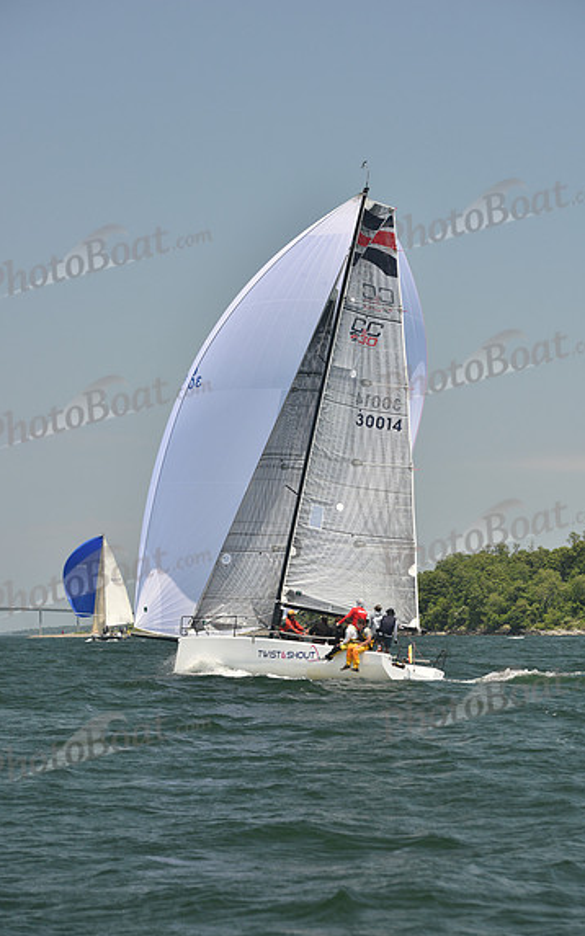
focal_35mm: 95
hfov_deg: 13.8
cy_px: 472
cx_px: 297
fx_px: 2424
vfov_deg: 21.9
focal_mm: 92
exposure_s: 1/640
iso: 250
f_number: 5.6
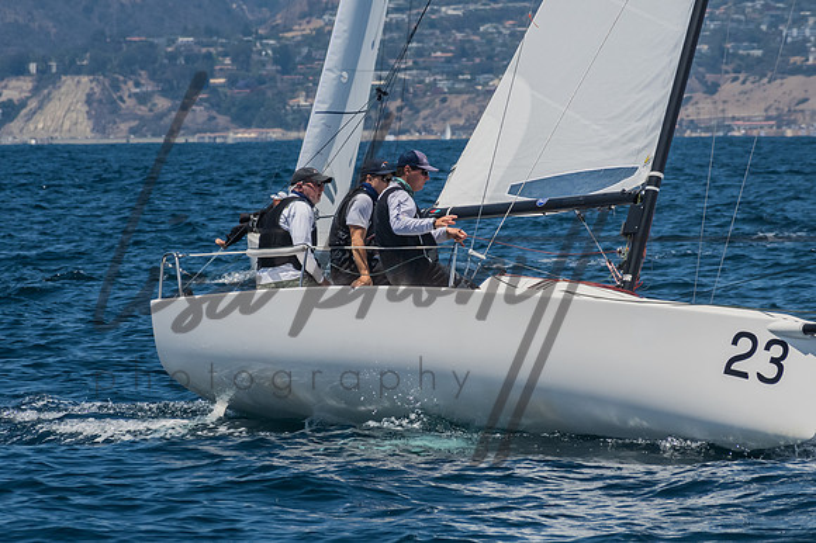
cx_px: 402
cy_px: 271
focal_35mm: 400
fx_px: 9064
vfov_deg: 3.4
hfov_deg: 5.2
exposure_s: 1/1250
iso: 640
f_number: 14
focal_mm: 260
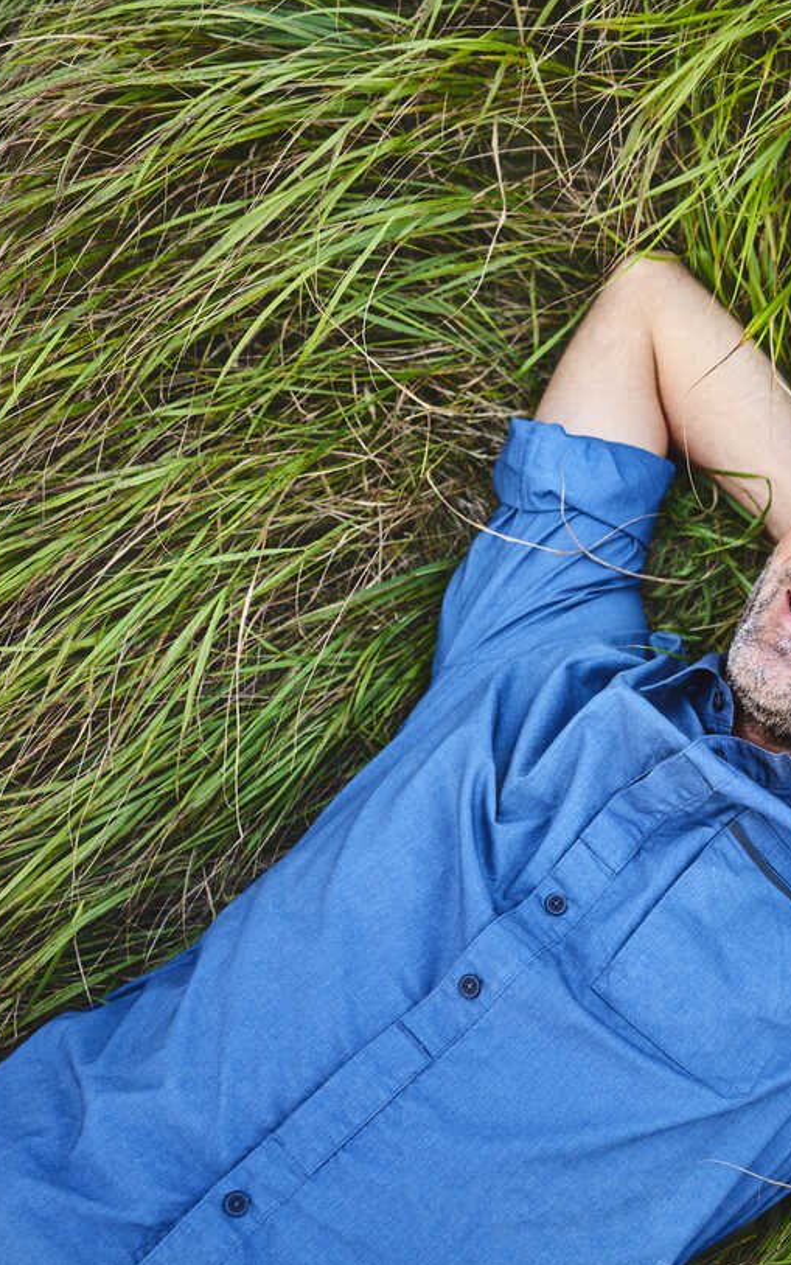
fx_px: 1862
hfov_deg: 23.2
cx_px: 740
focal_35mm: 54
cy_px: 631
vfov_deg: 37.5
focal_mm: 35
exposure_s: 1/200
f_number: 2.8
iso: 640
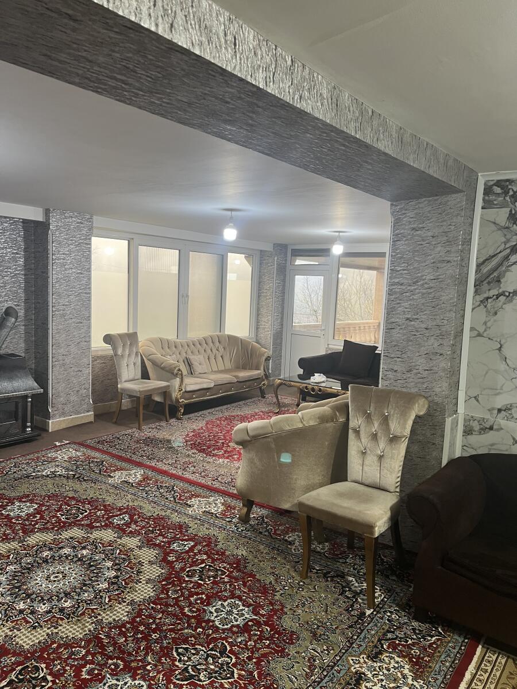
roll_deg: -2.2
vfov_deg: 67.3
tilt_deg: -6.9
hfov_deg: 53.1
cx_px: 258
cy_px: 344
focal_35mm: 26
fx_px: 518
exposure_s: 1/50
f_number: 1.6
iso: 100
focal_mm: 5.1
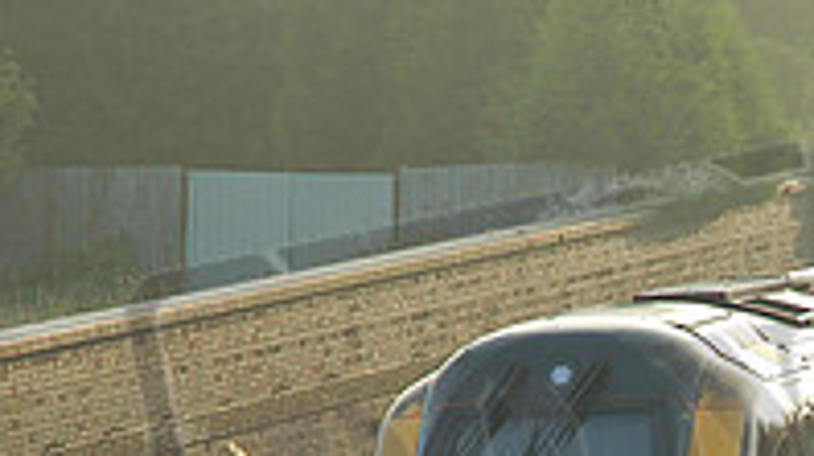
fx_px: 6944
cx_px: 719
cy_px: 563
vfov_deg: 3.8
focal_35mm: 322
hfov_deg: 6.7
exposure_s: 1/500
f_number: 4.5
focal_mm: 70
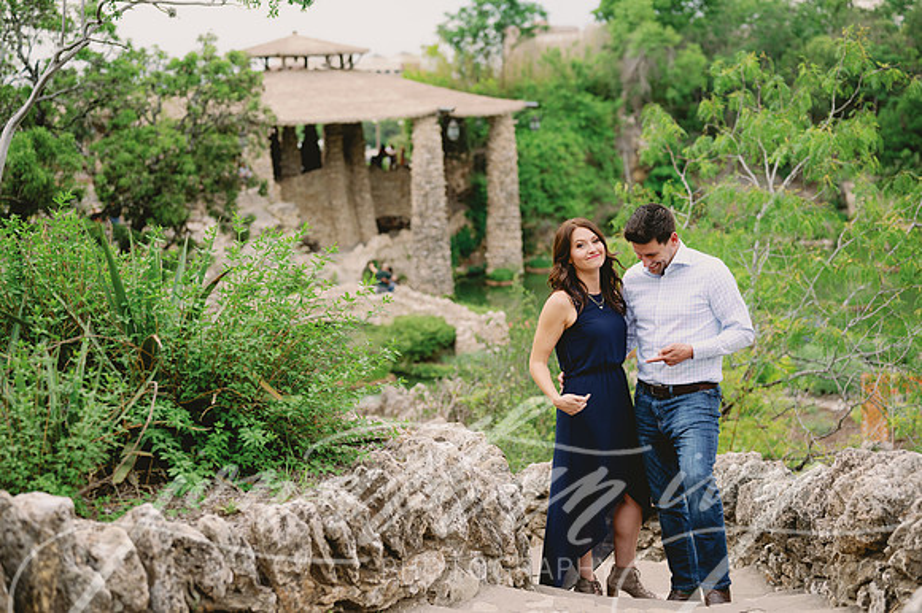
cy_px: 306
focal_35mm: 50
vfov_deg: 27.0
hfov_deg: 39.6
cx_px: 461
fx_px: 1280
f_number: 2.5
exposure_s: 1/1000
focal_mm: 50
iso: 400
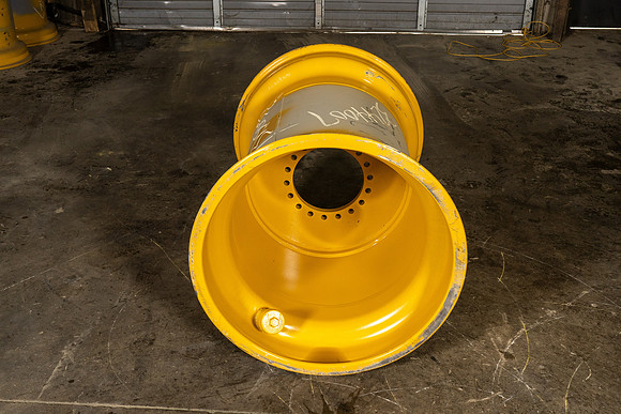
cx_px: 310
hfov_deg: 49.5
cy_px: 207
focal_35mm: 39
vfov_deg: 34.2
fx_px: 673
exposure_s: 1/250
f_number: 8
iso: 800
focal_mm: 39
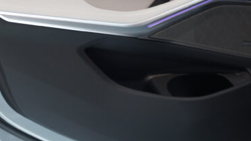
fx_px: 1018
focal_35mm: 153
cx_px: 80
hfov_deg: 14.0
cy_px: 1
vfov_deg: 7.9
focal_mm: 70
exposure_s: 1/80
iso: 800
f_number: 2.8
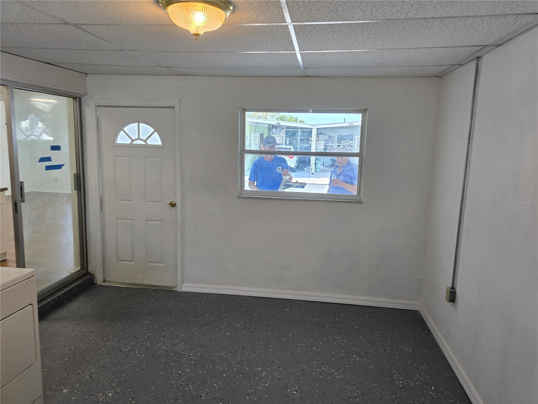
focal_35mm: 23
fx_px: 357
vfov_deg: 58.9
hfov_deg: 73.9
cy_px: 202
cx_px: 269
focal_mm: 6.3
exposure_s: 1/120
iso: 100
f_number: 1.7
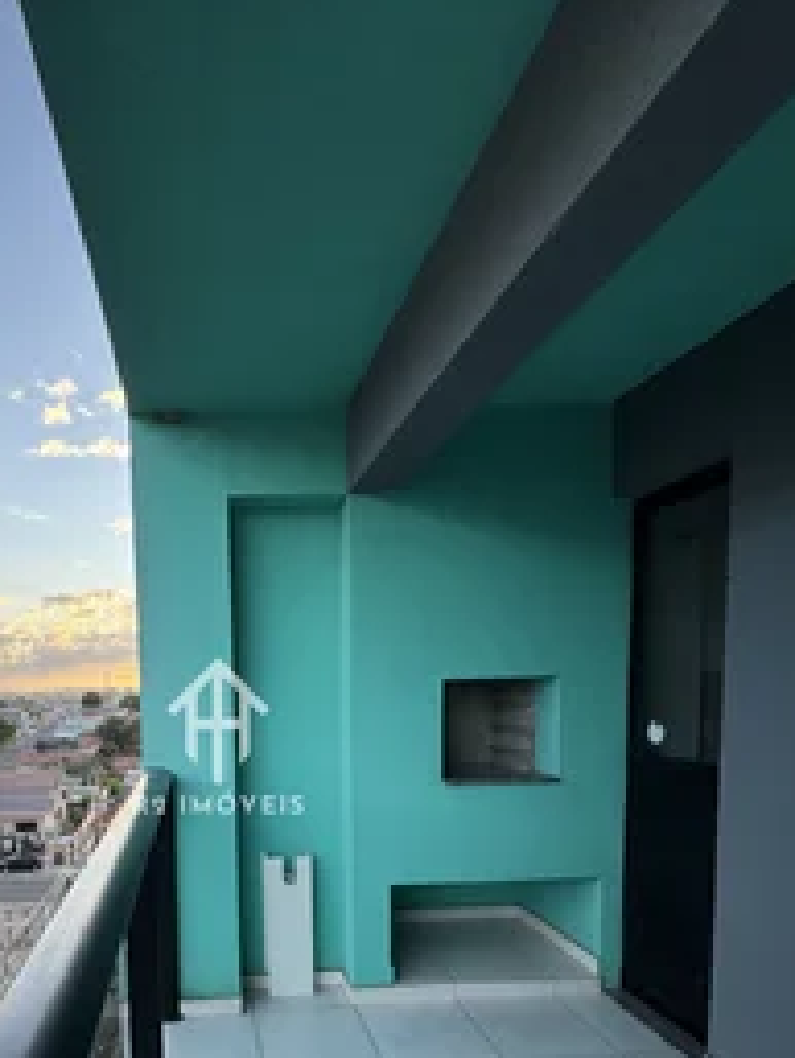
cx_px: 218
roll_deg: +2.0
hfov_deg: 60.7
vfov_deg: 75.4
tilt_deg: -5.1
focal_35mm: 21
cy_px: 741
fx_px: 643
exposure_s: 1/111
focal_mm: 2.22
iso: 40
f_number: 2.2
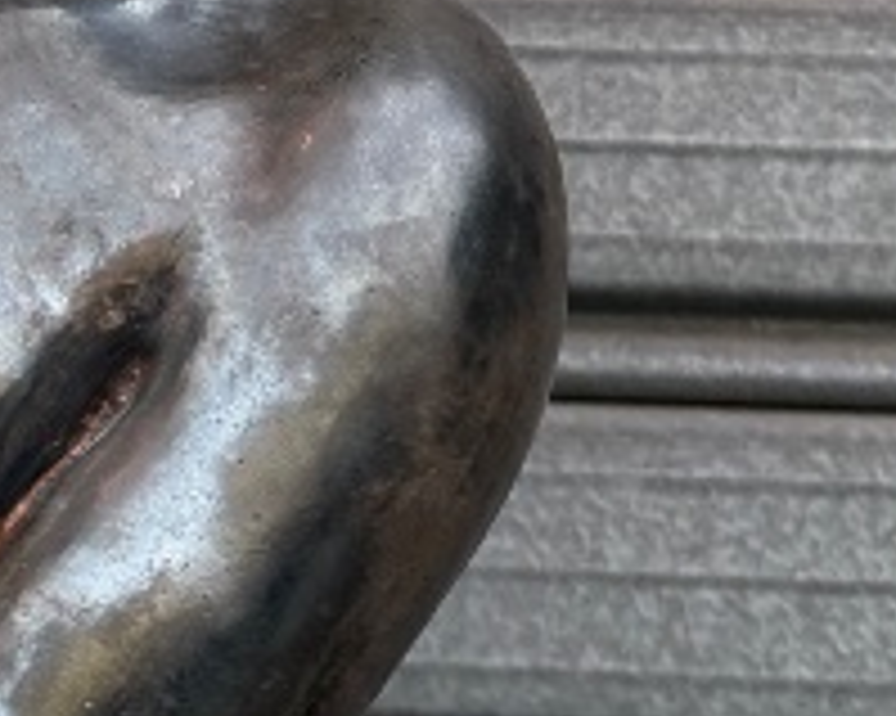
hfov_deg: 13.3
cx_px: -180
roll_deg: -1.5
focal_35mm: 141
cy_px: -1045
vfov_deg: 9.6
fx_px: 3737
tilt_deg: +18.2
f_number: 1.78
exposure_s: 1/274
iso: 100
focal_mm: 6.76
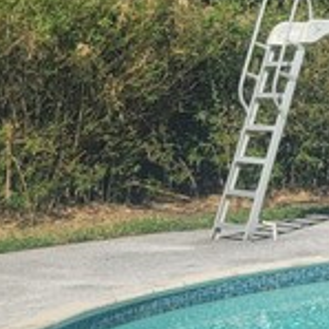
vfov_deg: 15.3
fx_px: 1215
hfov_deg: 13.1
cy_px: 49
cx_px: 689
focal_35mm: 113
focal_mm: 7
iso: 20
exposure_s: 1/1429
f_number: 1.8
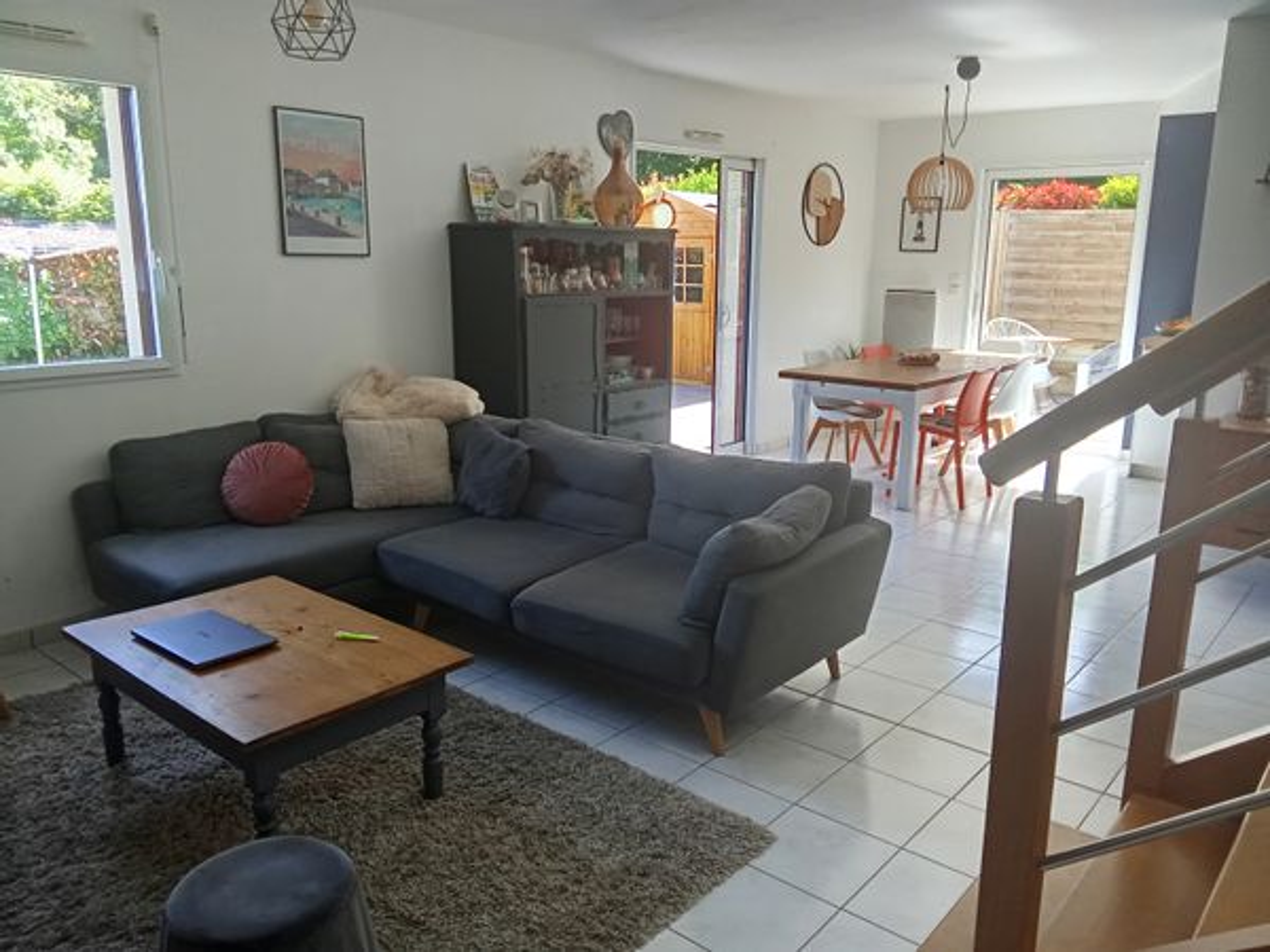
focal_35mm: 28
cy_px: 476
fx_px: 1027
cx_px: 635
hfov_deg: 63.4
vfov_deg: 49.7
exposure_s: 1/100
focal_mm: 2.78
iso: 160
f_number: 2
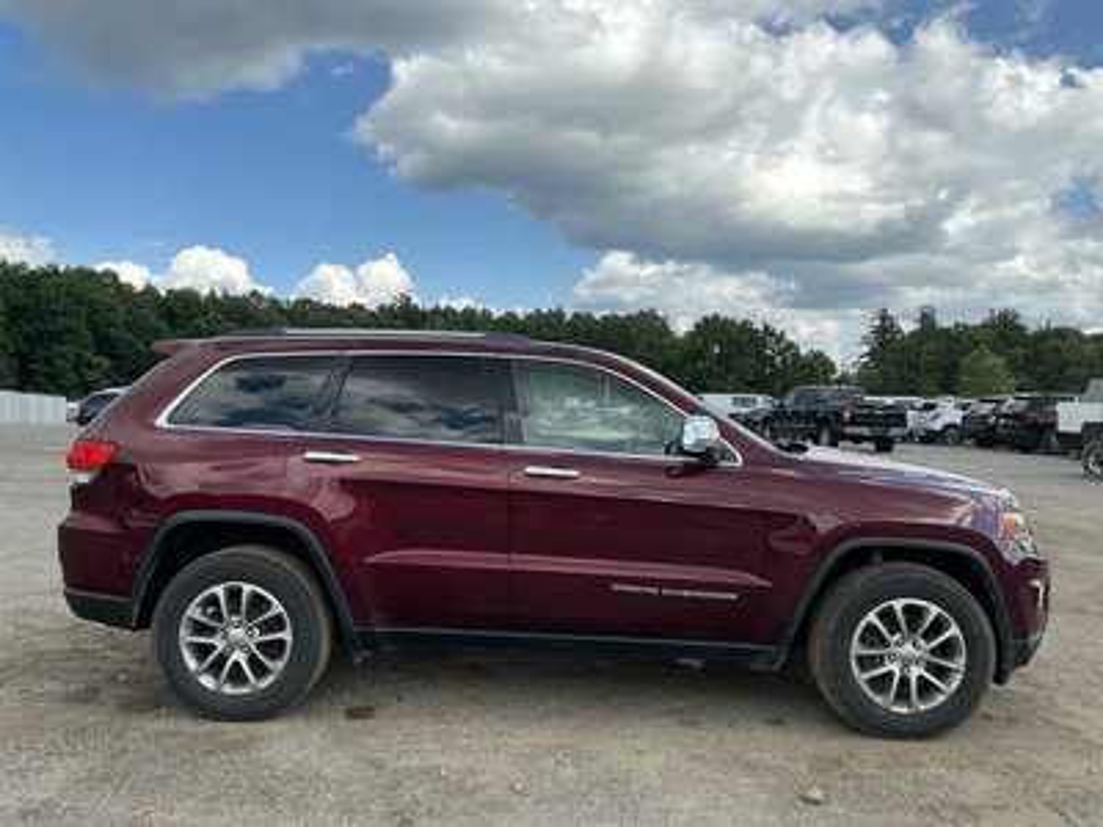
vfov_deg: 49.7
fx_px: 892
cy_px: 414
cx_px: 552
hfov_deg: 63.4
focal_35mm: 28
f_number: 1.8
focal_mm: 3
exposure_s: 1/1534
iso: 25
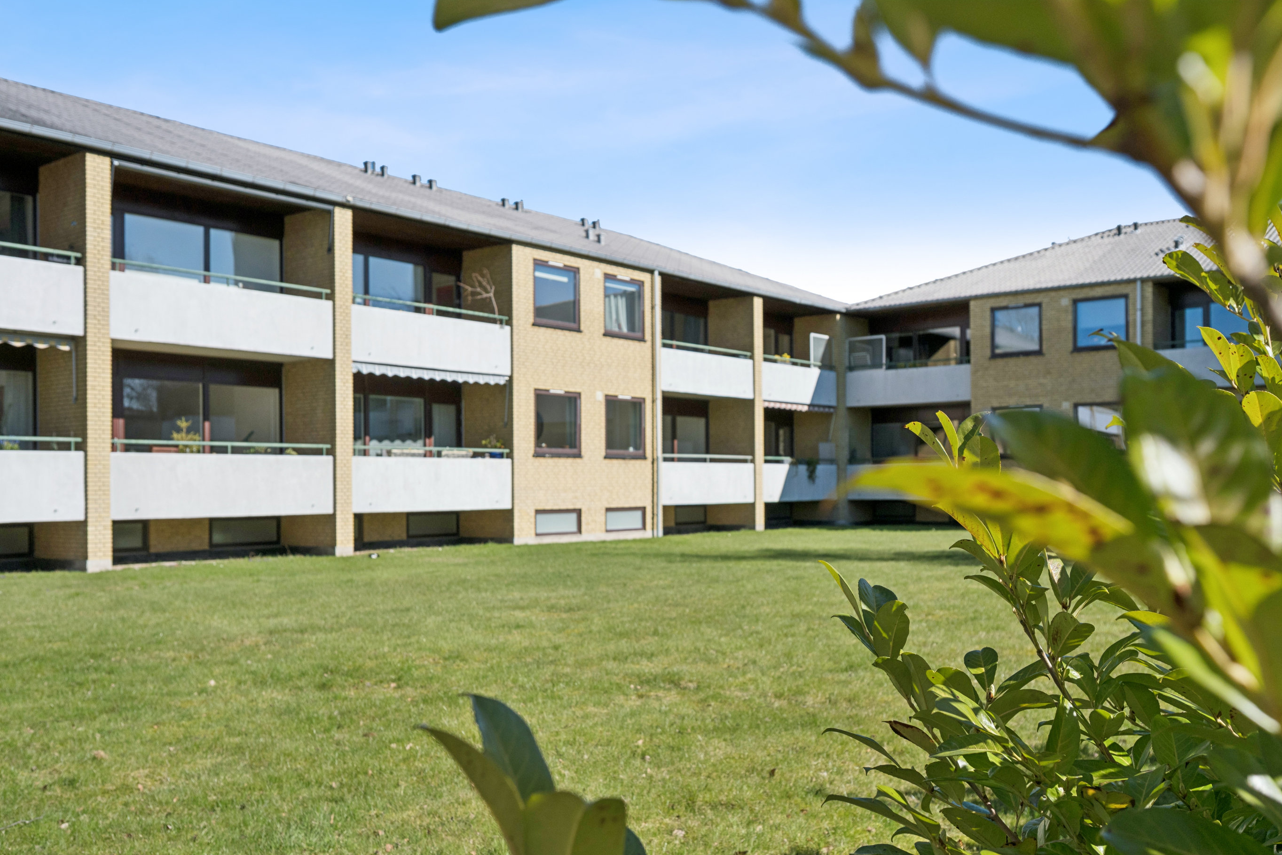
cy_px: 469
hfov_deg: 57.1
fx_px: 1175
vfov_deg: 39.9
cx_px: 698
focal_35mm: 33
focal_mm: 30
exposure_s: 1/2000
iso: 400
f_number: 6.3
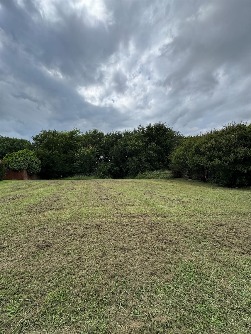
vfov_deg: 102.1
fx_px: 135
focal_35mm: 14
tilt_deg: +3.0
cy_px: 167
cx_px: 126
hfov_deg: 85.7
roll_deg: +2.0
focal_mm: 2.22
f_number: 2.2
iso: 50
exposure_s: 1/1672
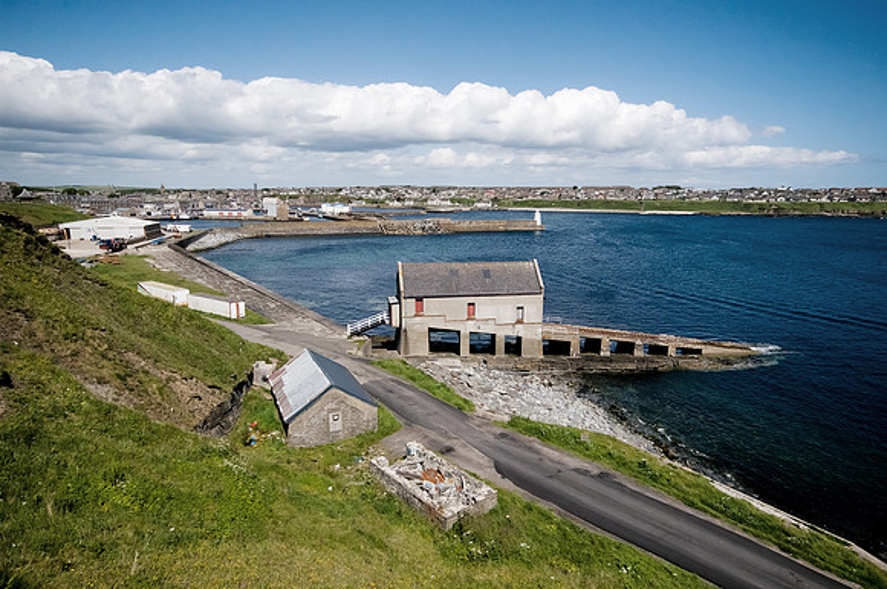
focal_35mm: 21
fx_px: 517
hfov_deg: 81.3
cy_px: 294
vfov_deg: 59.3
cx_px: 444
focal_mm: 14
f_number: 8
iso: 400
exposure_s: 1/3200
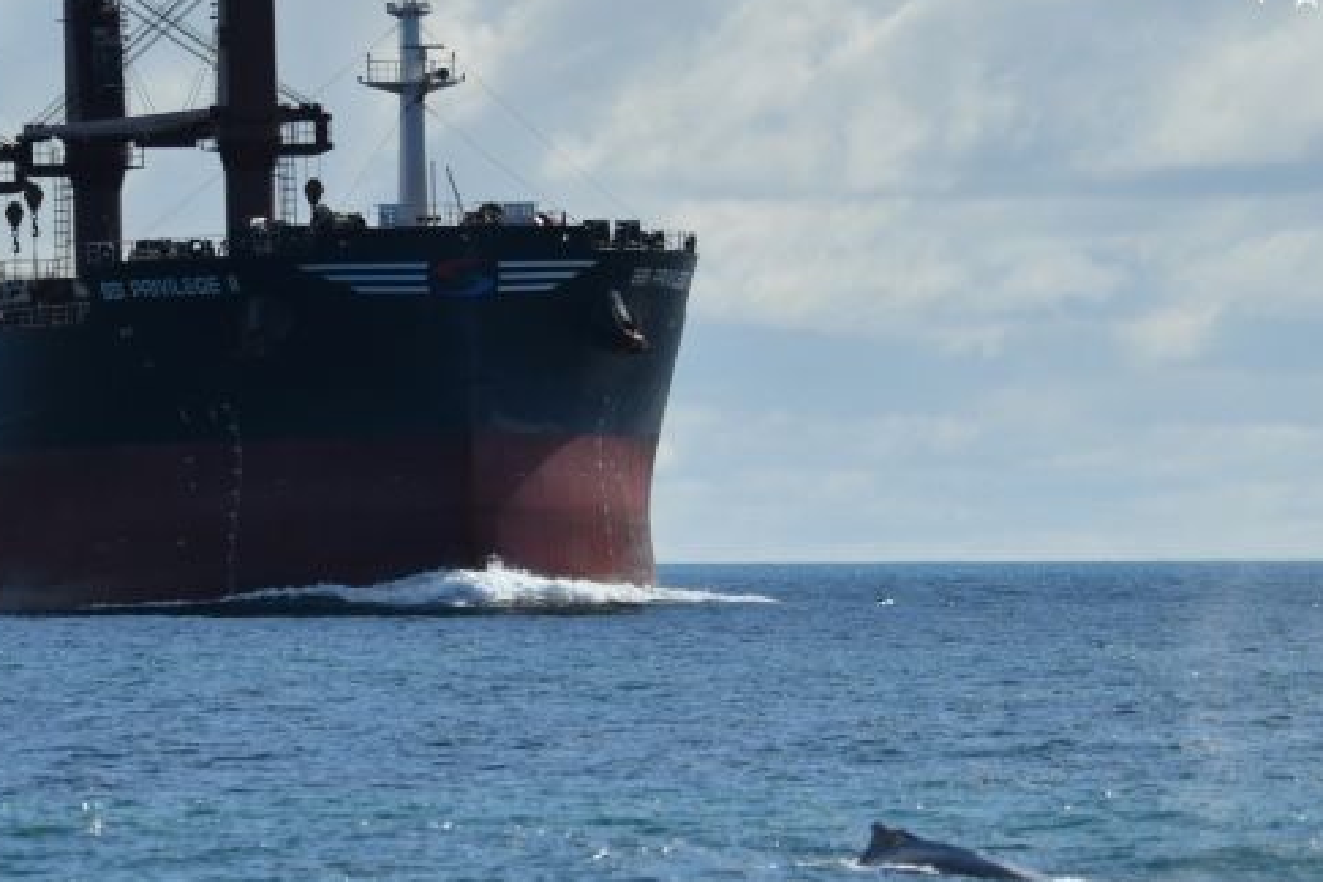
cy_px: 396
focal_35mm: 444
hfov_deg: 4.6
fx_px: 16316
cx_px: 395
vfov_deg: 3.1
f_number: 5.6
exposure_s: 1/8000
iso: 560
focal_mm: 270
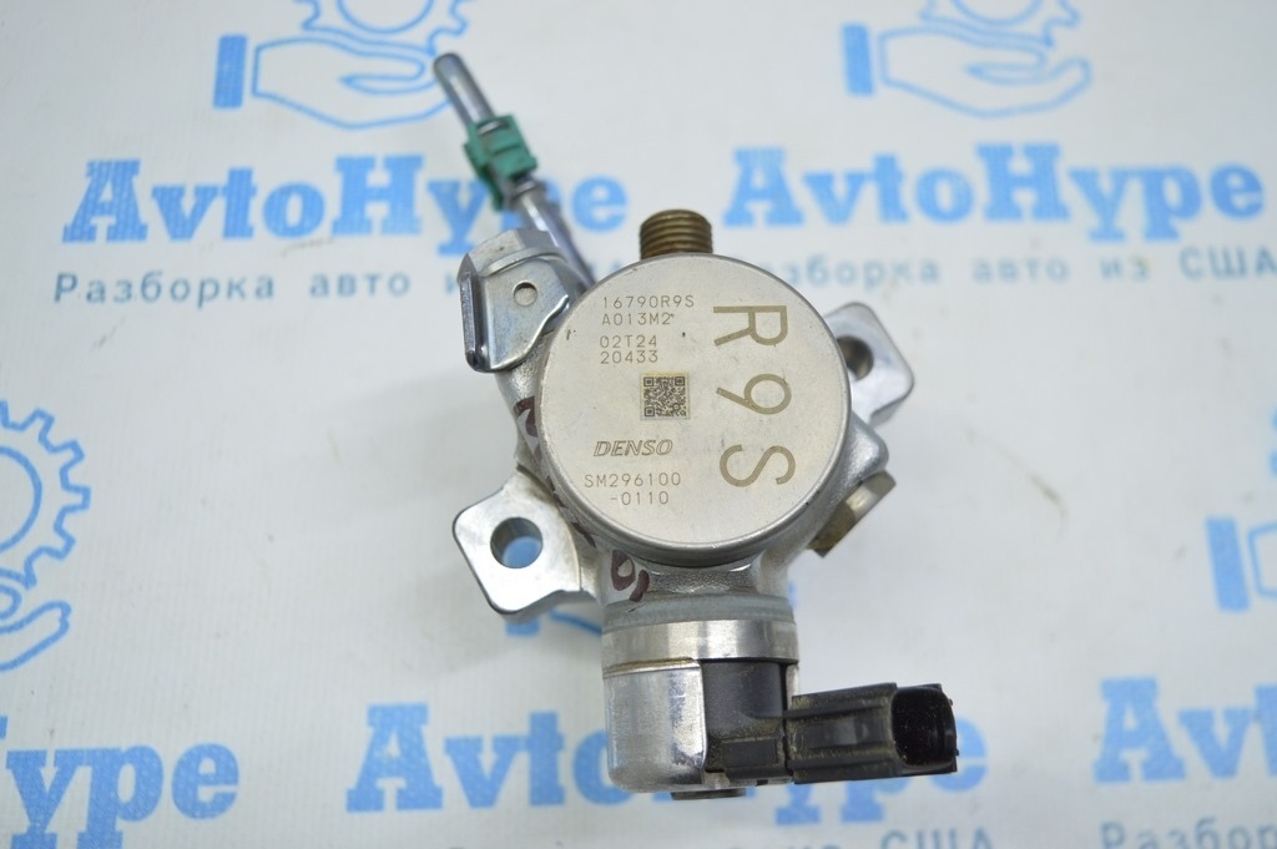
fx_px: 1276
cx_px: 638
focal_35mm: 36
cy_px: 424
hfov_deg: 53.2
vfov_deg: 36.8
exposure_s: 1/60
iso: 400
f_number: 4
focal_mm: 24
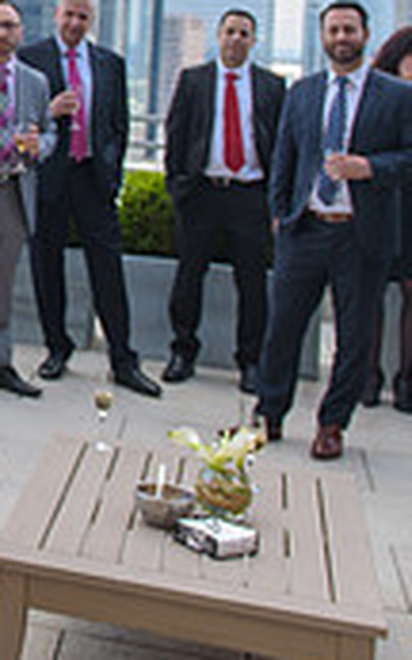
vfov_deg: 24.0
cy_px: -13
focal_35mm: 82
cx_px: -282
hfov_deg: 14.4
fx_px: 1474
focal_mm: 24
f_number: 3.2
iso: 400
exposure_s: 1/500
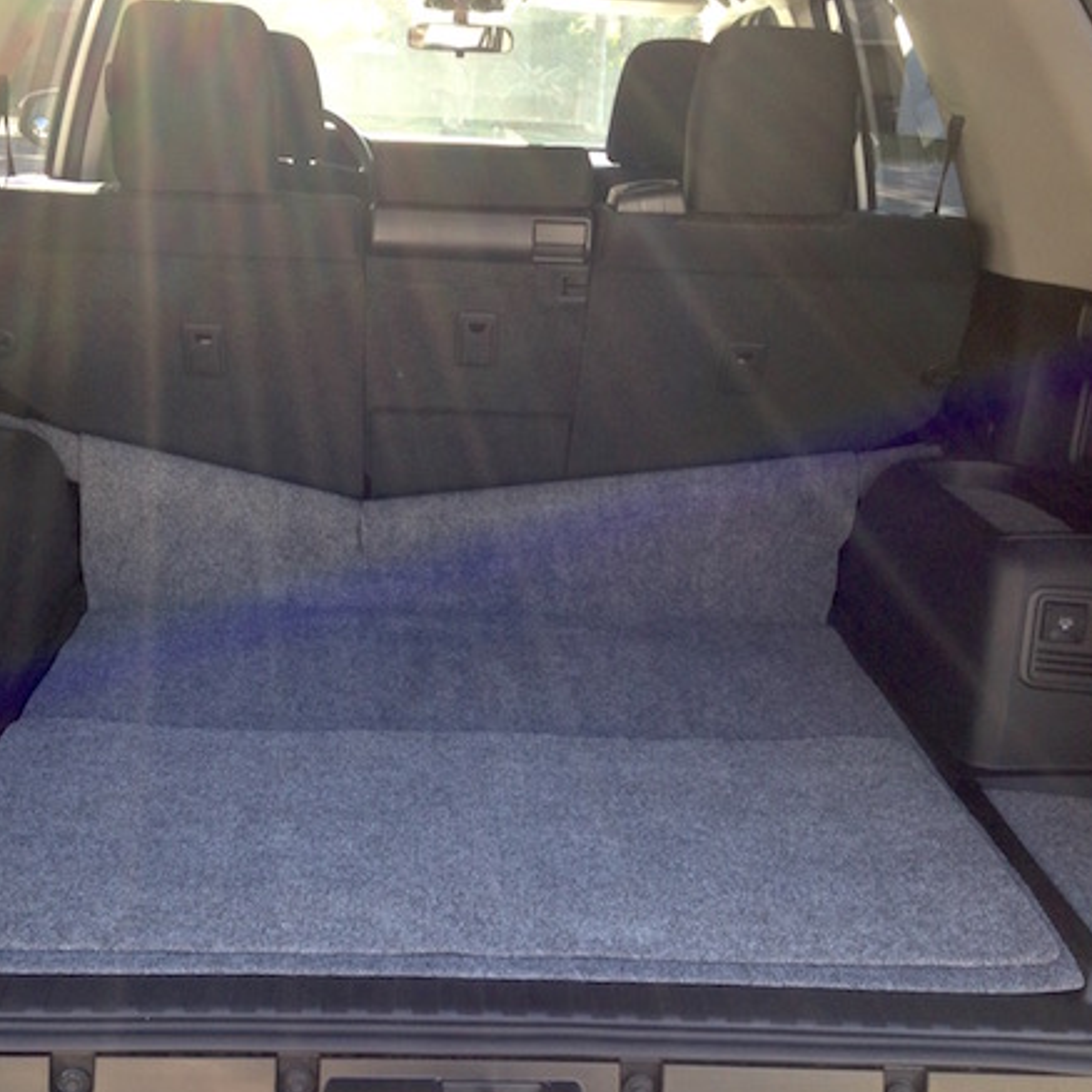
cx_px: 461
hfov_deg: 41.7
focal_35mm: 40
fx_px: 1428
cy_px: 553
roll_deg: +0.8
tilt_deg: -19.0
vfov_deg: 41.9
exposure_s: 1/60
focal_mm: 4.12
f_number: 2.4
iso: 50
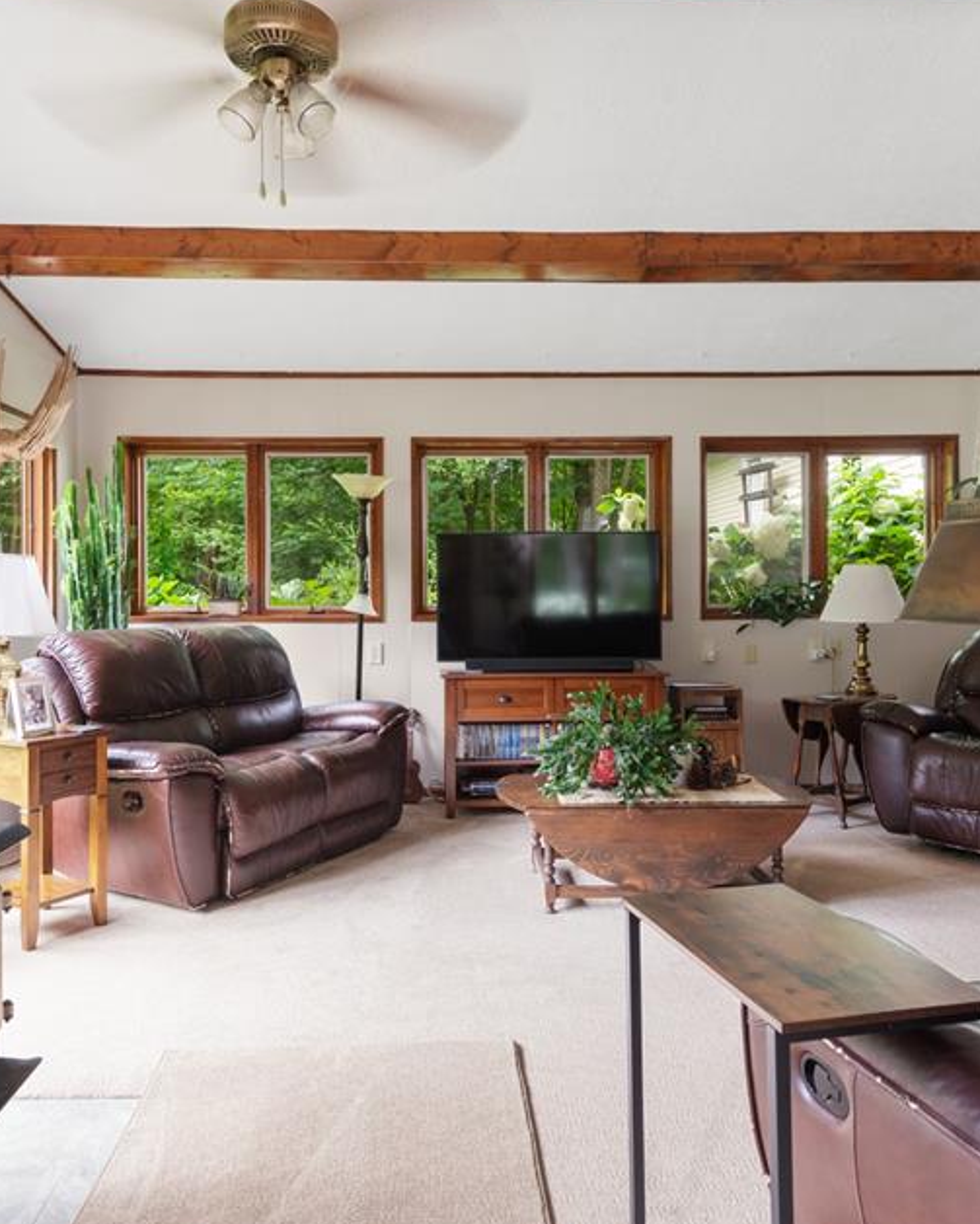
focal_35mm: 26
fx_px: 942
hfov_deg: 54.9
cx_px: 458
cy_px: 640
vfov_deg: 66.0
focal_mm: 17
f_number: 10
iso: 400
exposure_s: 1/13
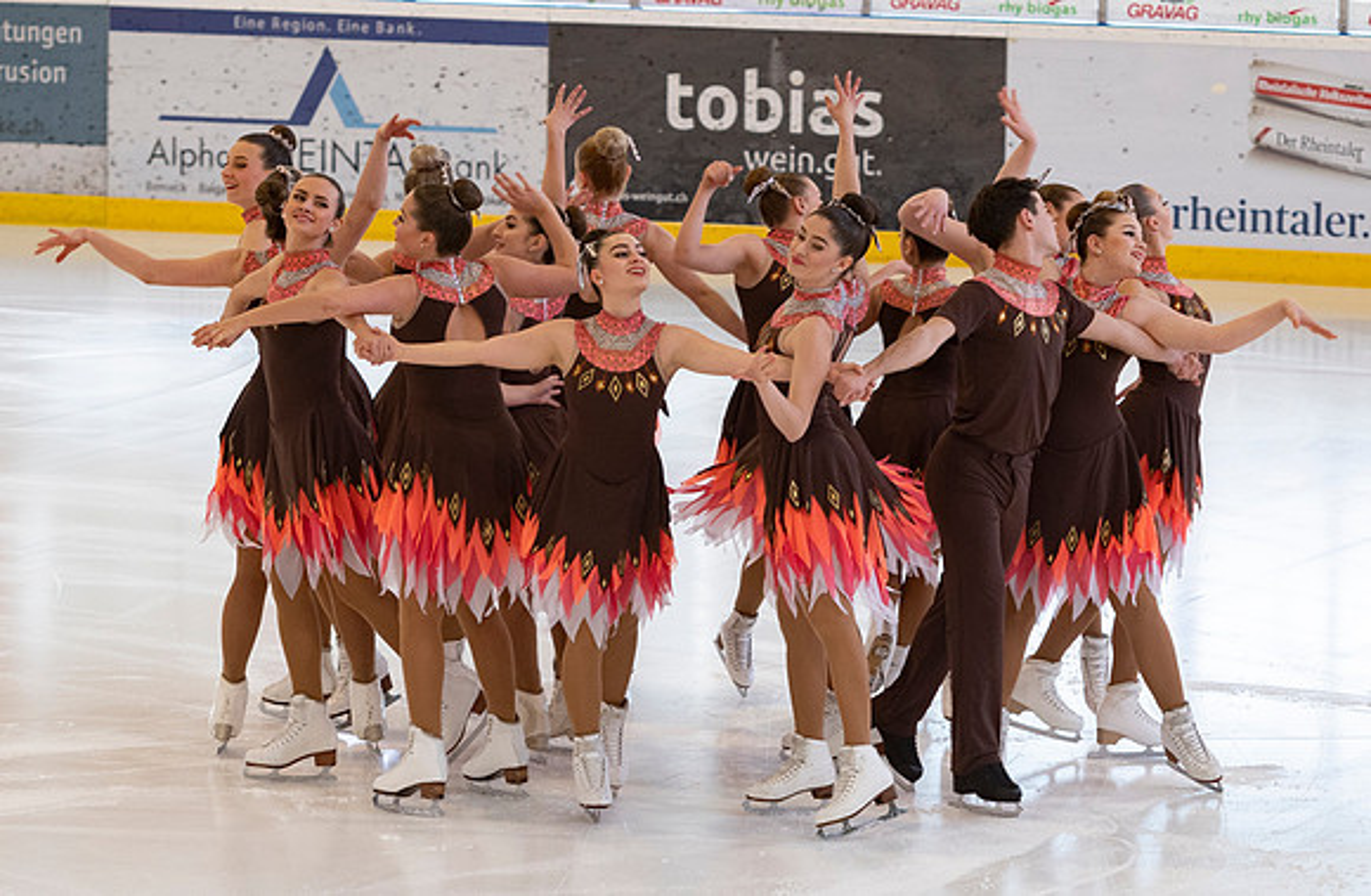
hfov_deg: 8.8
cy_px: 475
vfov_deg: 5.8
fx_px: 8875
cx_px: 726
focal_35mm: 234
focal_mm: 112
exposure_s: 1/320
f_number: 4
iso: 640
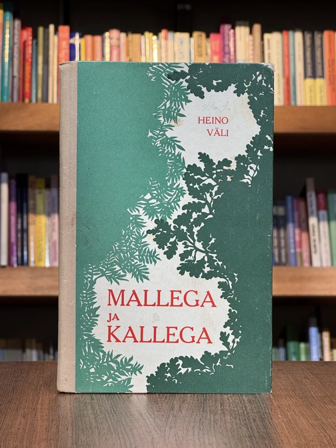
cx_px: 168
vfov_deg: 25.0
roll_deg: -1.0
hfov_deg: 18.9
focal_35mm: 78
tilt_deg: -0.4
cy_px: 223
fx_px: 1009
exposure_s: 1/99
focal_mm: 9
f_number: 2.8
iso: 125
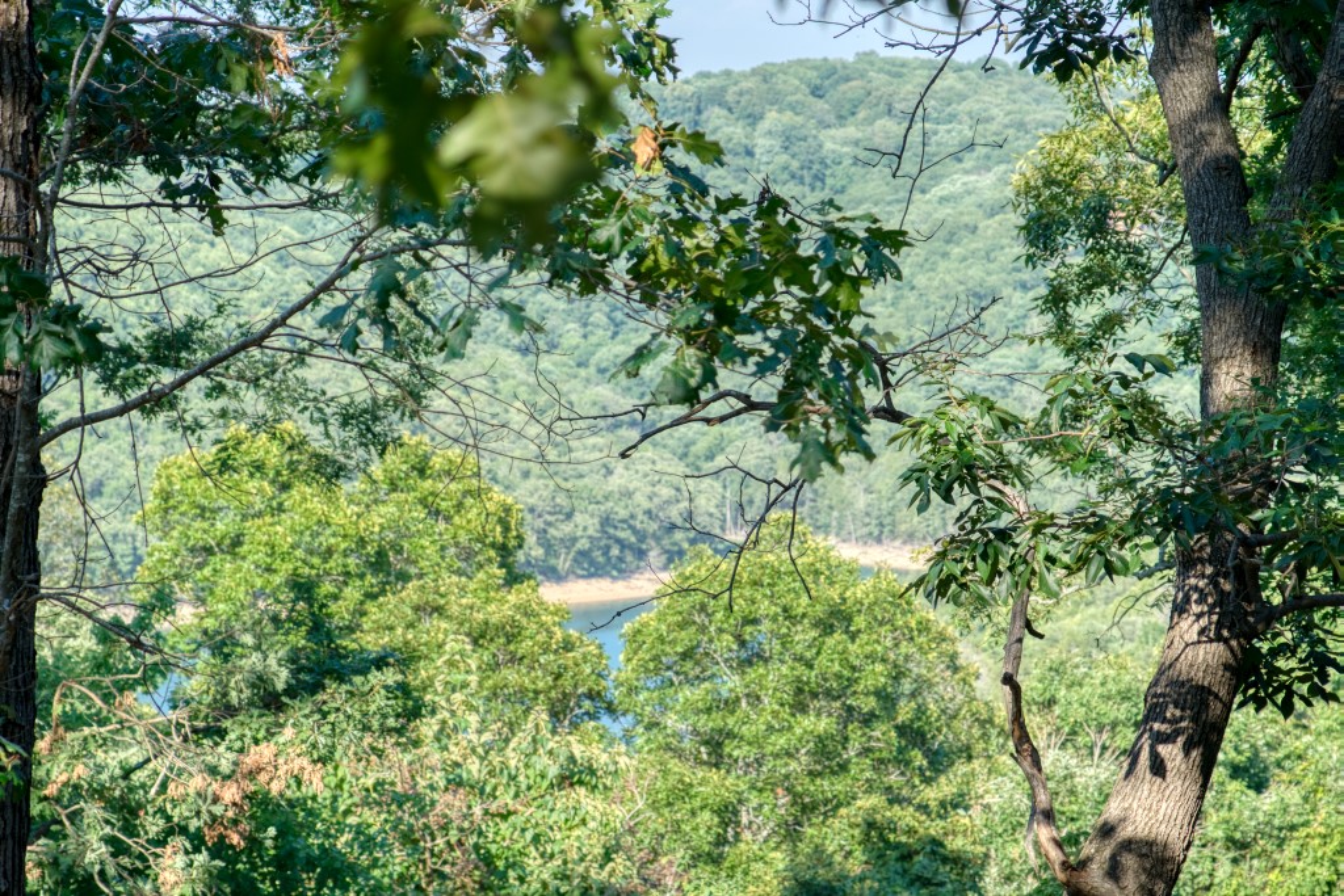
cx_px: 672
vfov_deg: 9.7
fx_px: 5302
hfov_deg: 14.4
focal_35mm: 142
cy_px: 448
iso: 320
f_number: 4
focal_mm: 95
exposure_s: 1/160
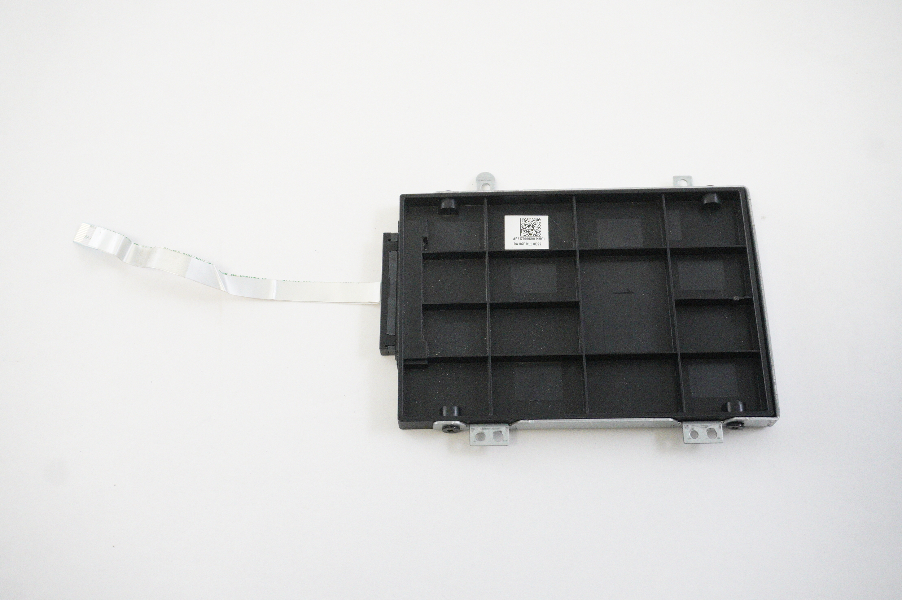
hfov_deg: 46.4
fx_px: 1051
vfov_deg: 31.8
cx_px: 451
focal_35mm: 42
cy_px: 300
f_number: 5.6
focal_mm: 28
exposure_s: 1/320
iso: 6400
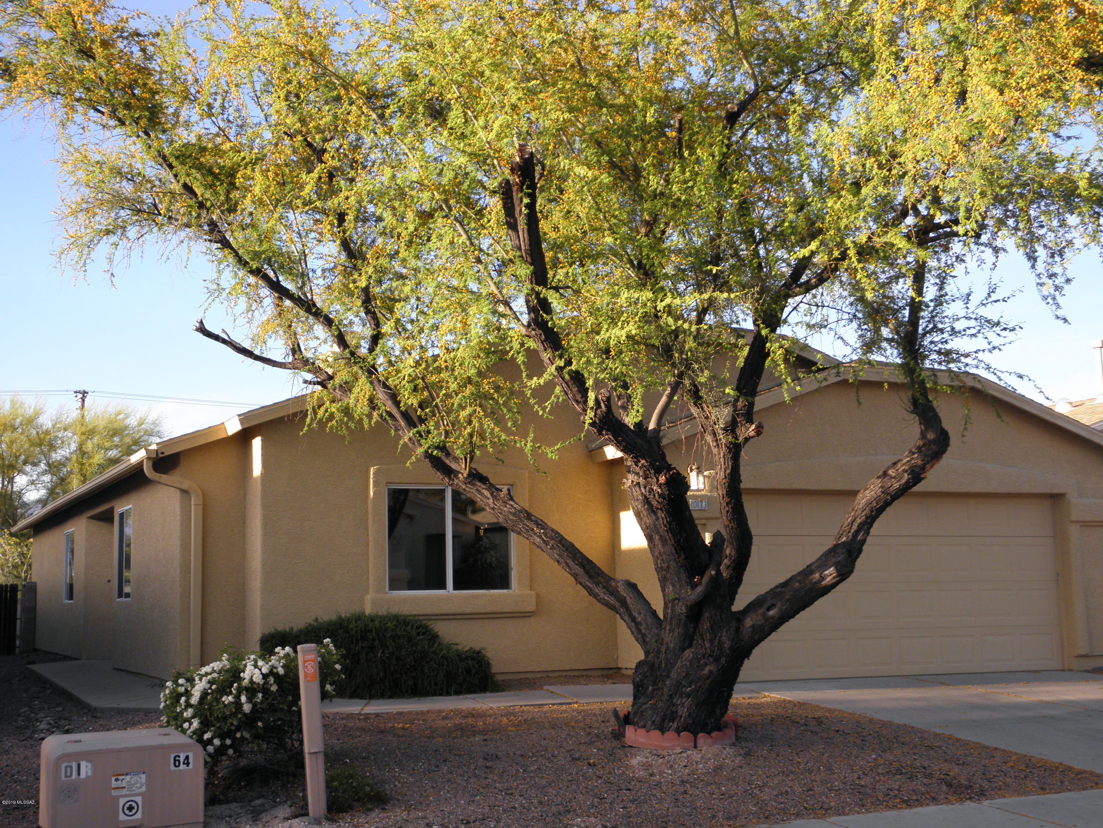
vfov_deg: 32.9
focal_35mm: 44
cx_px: 552
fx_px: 1402
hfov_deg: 42.9
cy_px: 414
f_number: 3.9
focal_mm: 7.9
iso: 100
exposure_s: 1/200
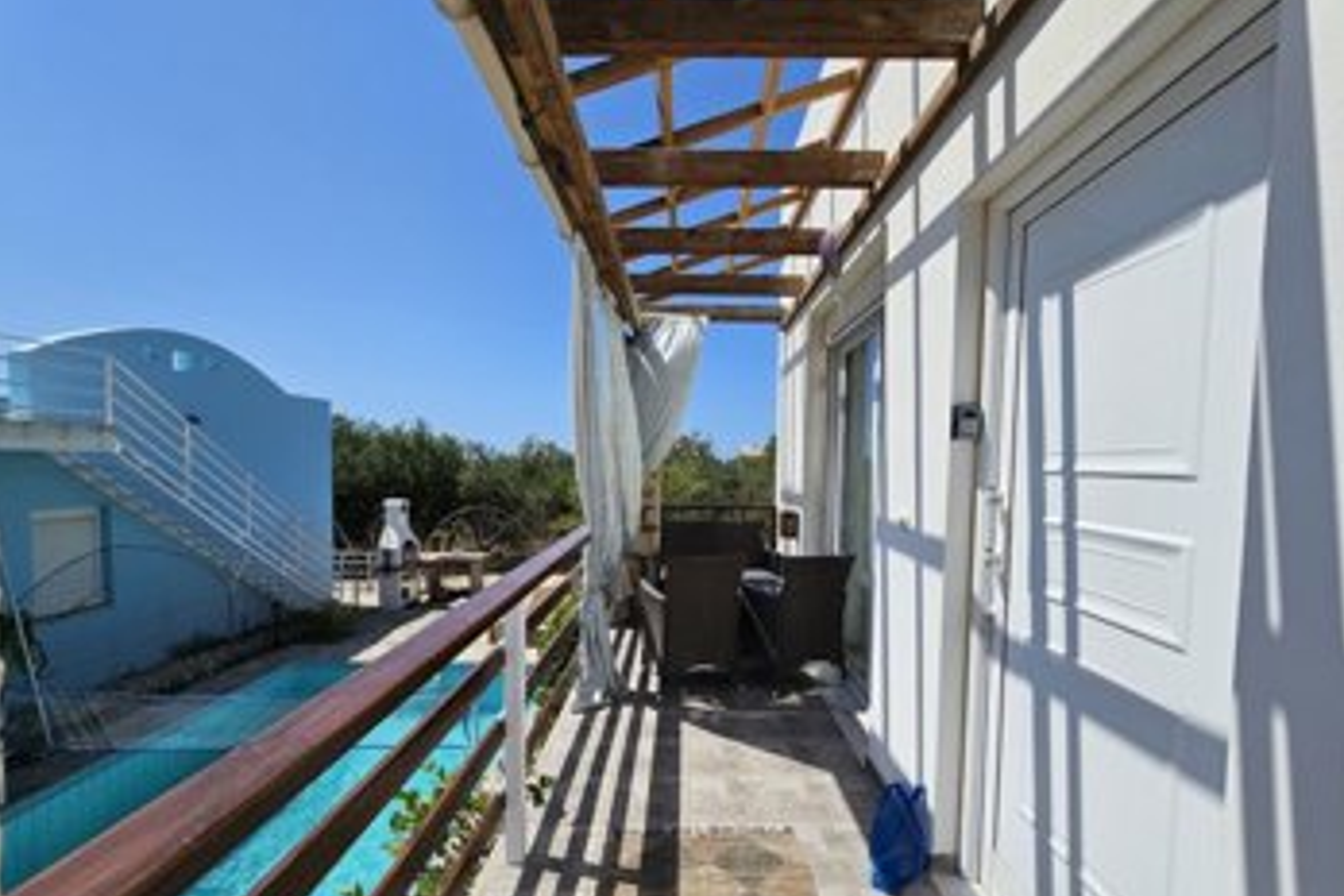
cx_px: 687
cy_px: 490
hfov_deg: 104.2
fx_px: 523
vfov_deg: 81.0
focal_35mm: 14
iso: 50
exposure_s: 1/4886
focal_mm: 2.2
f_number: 2.2
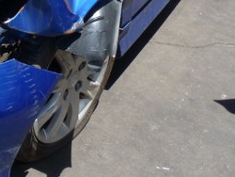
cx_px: -11
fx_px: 544
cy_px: -78
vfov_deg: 16.9
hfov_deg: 23.2
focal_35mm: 80
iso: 80
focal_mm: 4.5
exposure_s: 1/200
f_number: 5
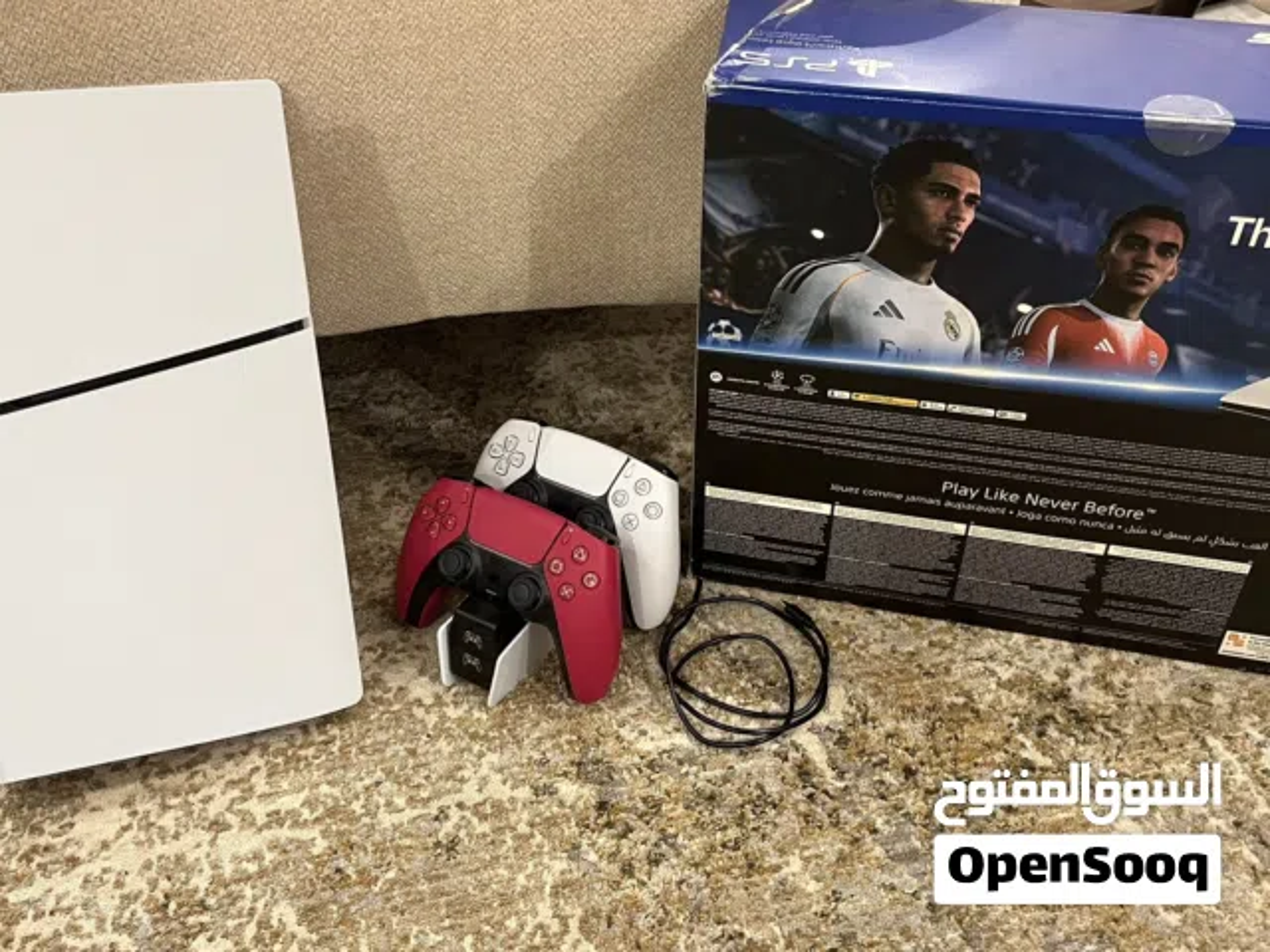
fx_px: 954
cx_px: 635
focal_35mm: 26
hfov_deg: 67.3
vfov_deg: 53.1
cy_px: 476
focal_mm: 5.1
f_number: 1.6
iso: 250
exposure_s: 1/60
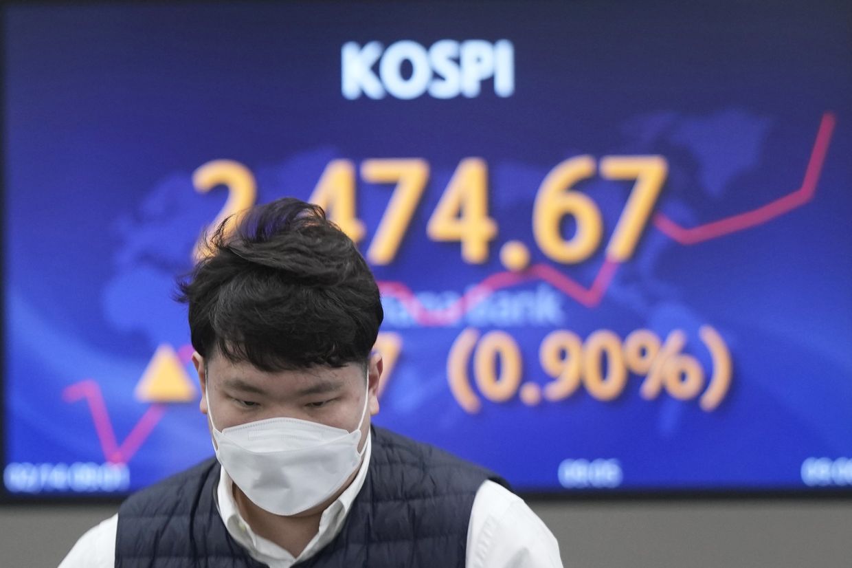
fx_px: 3194
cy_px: 284
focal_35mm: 135
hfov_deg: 15.2
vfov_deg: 10.2
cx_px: 426
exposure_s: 1/200
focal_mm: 135
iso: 640
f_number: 1.8
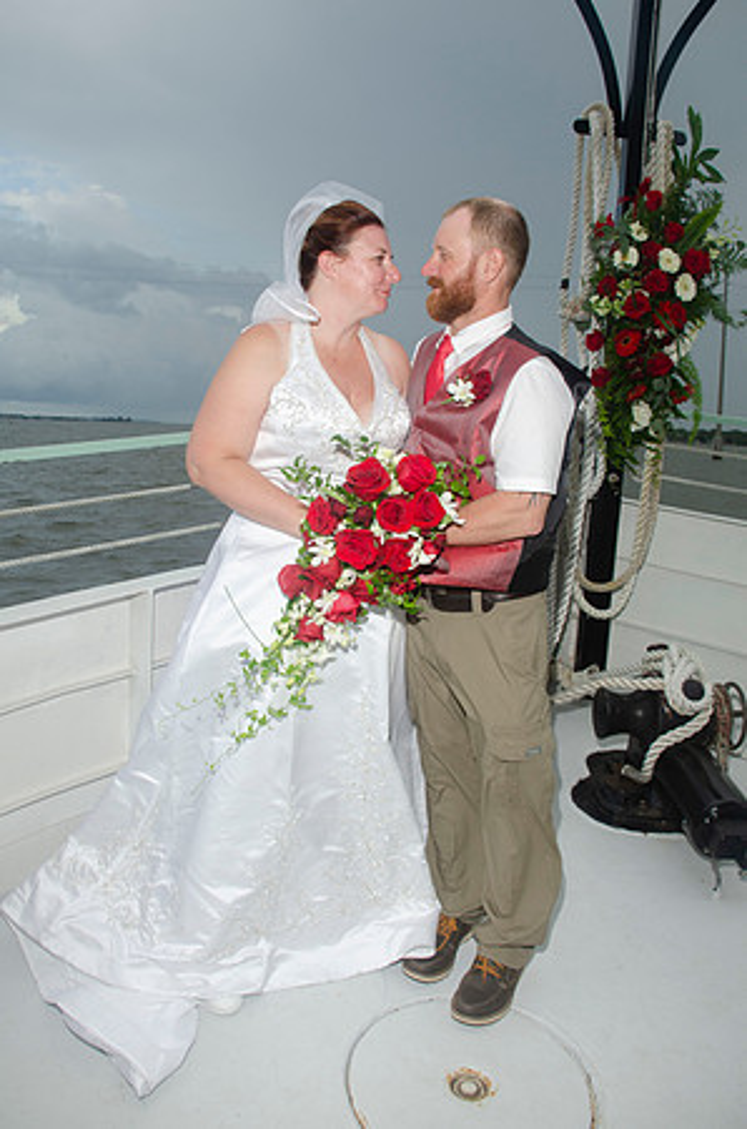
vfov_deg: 62.0
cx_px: 374
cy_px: 564
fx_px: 938
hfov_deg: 43.4
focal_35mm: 30
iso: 100
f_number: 6.3
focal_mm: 20
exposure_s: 1/250
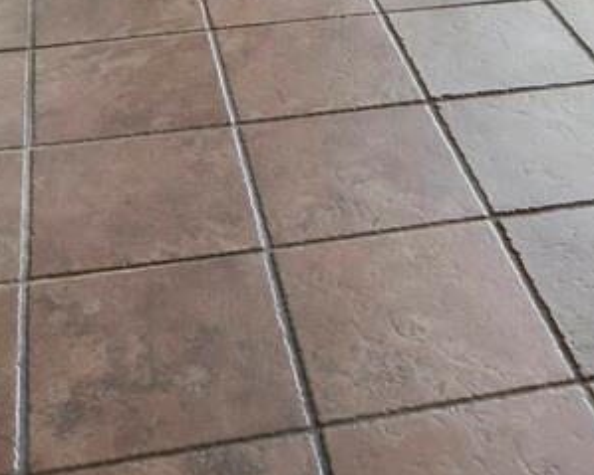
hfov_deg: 26.0
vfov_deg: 14.5
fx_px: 1283
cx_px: 336
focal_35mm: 73
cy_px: -634
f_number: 11
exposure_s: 1/6
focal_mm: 7
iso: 400
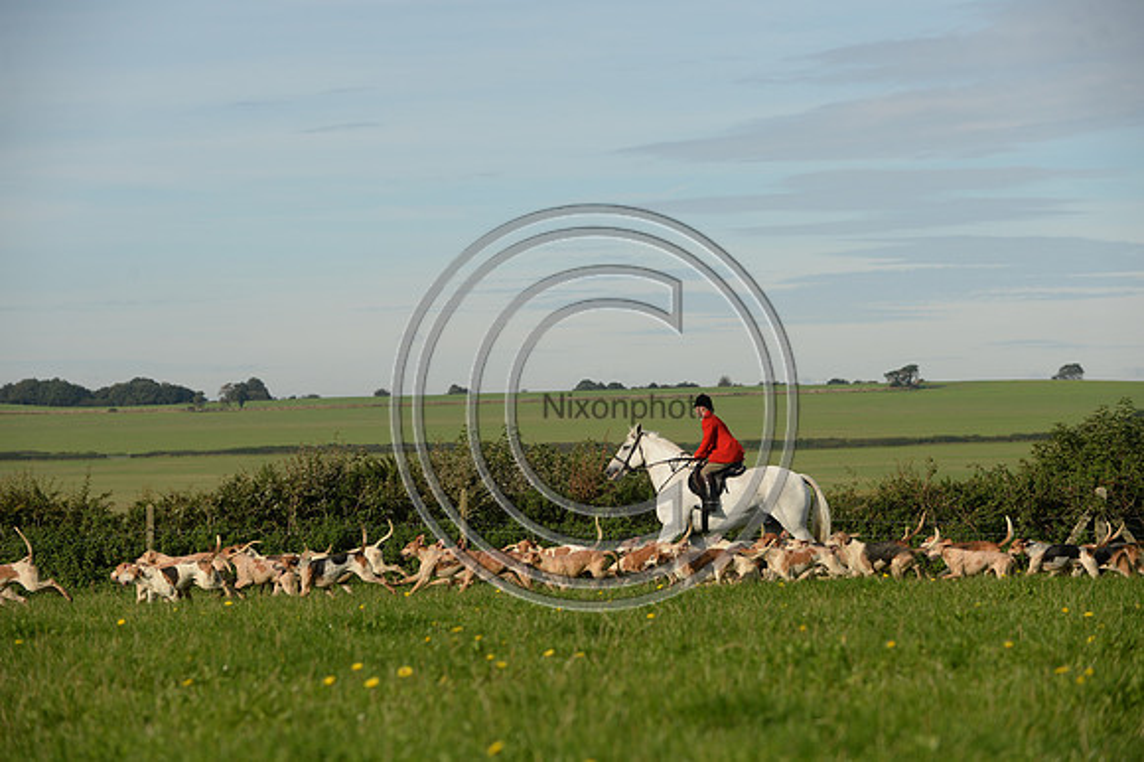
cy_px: 381
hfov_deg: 15.8
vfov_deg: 10.5
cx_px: 572
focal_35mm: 130
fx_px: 4129
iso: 220
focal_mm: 130
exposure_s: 1/1250
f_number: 5
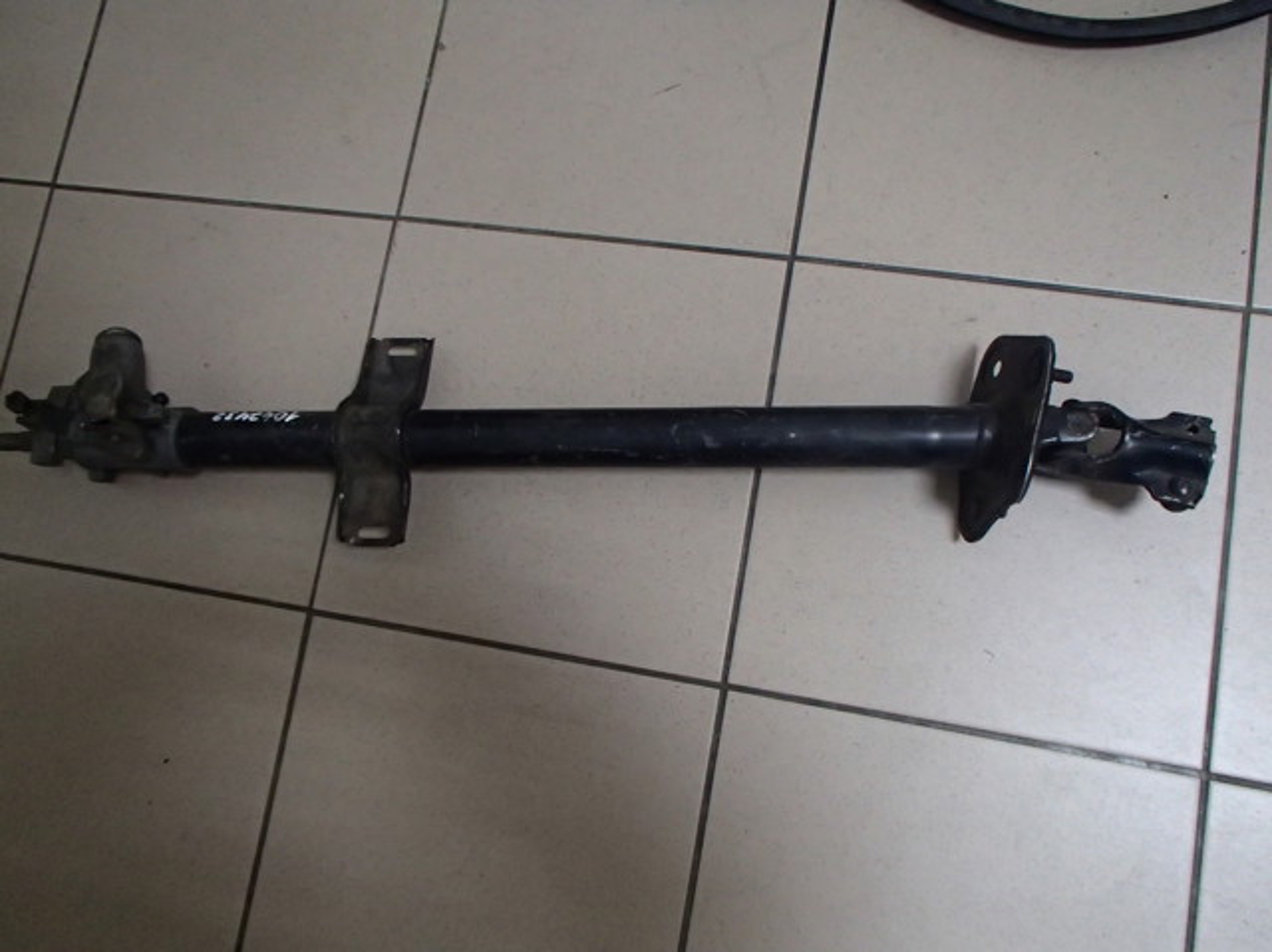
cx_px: 636
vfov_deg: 49.7
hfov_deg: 63.5
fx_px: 1028
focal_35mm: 28
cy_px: 476
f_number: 3.9
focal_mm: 5
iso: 800
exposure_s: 1/25
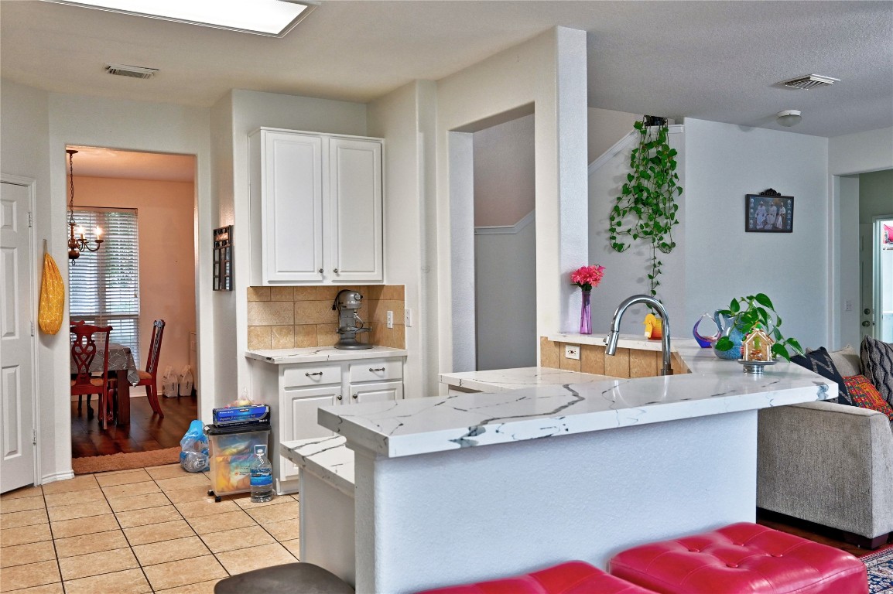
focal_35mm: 30
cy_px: 297
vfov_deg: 43.6
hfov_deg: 62.0
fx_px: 744
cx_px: 446
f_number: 8
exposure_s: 1/8
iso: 400
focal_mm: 30
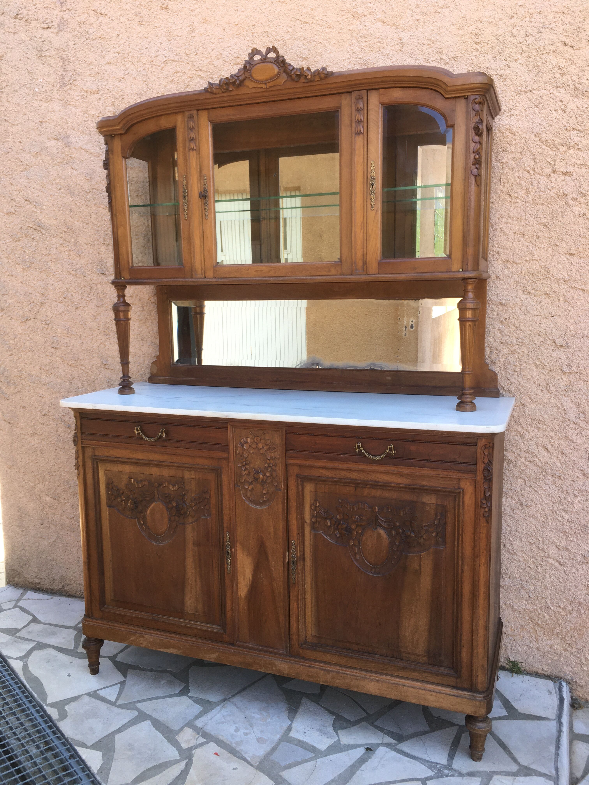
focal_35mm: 29
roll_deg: +1.2
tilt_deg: -10.1
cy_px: 392
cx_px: 294
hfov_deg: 48.2
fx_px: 658
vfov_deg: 61.7
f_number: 2.2
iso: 32
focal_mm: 4.15
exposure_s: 1/100
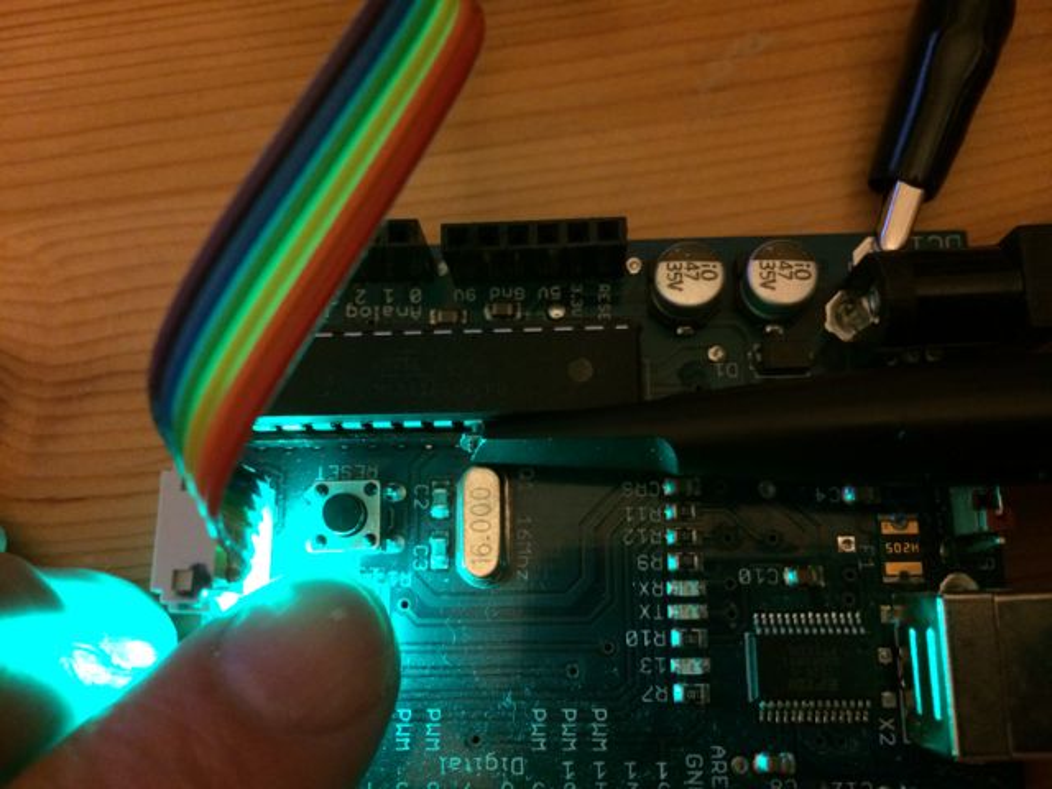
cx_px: 526
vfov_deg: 46.8
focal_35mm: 30
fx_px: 912
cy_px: 394
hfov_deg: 60.0
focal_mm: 4.12
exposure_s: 1/15
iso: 400
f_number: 2.2
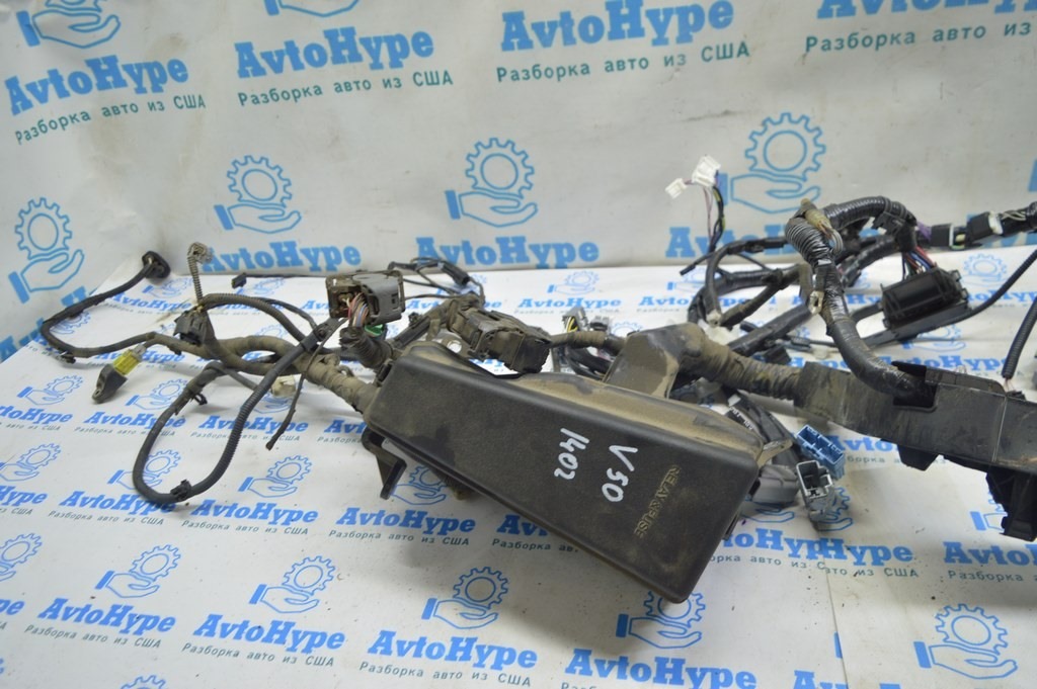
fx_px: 777
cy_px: 344
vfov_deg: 47.9
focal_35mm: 27
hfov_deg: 67.4
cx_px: 518
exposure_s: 1/40
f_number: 3.5
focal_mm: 18
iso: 400
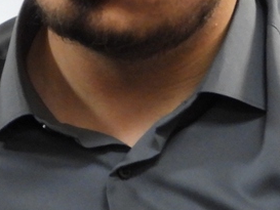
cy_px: -12
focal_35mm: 751
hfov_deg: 2.6
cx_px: 118
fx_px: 6077
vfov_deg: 2.0
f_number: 4.5
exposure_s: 1/8
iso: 800
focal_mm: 35.9
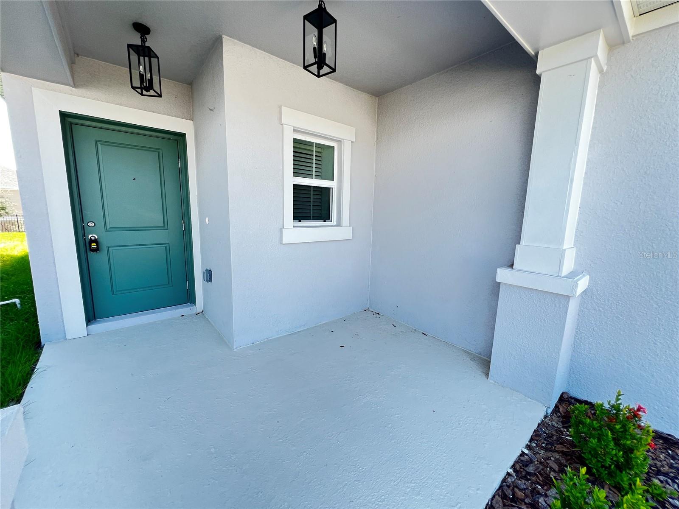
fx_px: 255
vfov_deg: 89.9
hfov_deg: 106.2
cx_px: 340
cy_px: 254
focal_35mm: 13
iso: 64
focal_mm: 1.57
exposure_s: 1/99
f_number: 1.8
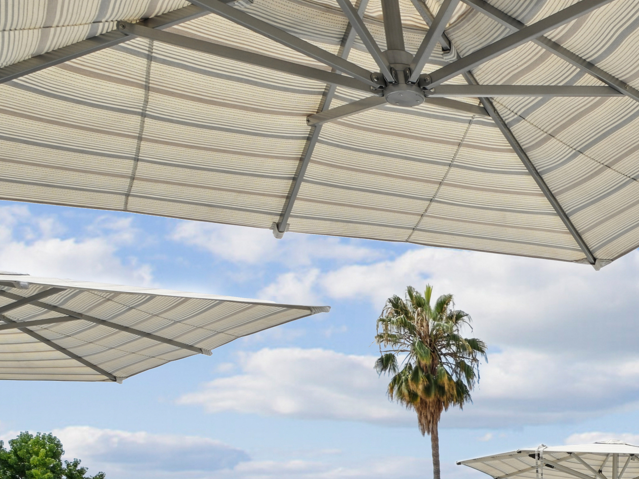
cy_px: 684
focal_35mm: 45
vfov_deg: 25.6
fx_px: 831
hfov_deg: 31.8
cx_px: 836
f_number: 11
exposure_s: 1/200
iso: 100
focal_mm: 14
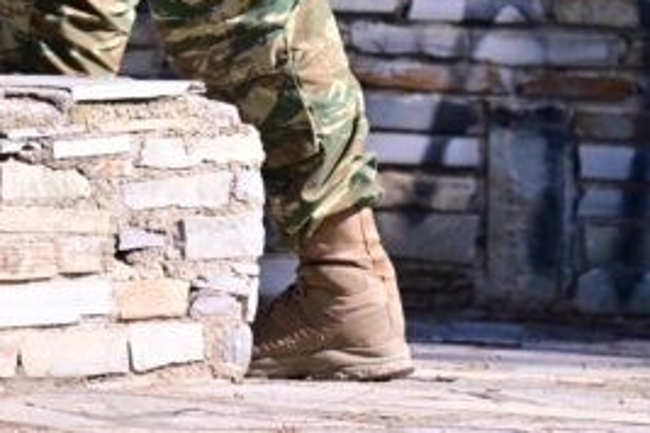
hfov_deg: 1.3
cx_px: 321
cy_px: -130
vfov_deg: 0.9
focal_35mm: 1574
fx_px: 28417
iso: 280
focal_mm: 600
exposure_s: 1/500
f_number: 6.3
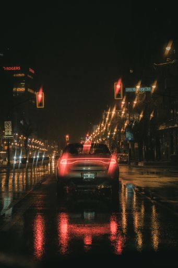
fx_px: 519
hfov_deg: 19.4
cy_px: 134
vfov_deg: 28.9
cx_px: 89
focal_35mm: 70
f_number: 2.8
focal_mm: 70
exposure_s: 1/100
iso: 500
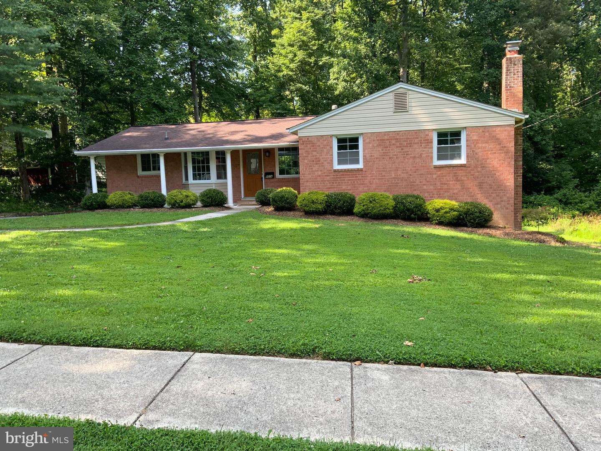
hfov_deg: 61.7
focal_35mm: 29
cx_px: 300
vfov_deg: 48.2
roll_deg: +0.8
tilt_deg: -5.0
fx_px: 503
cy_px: 226
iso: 16
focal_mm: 3
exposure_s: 1/185
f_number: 1.8
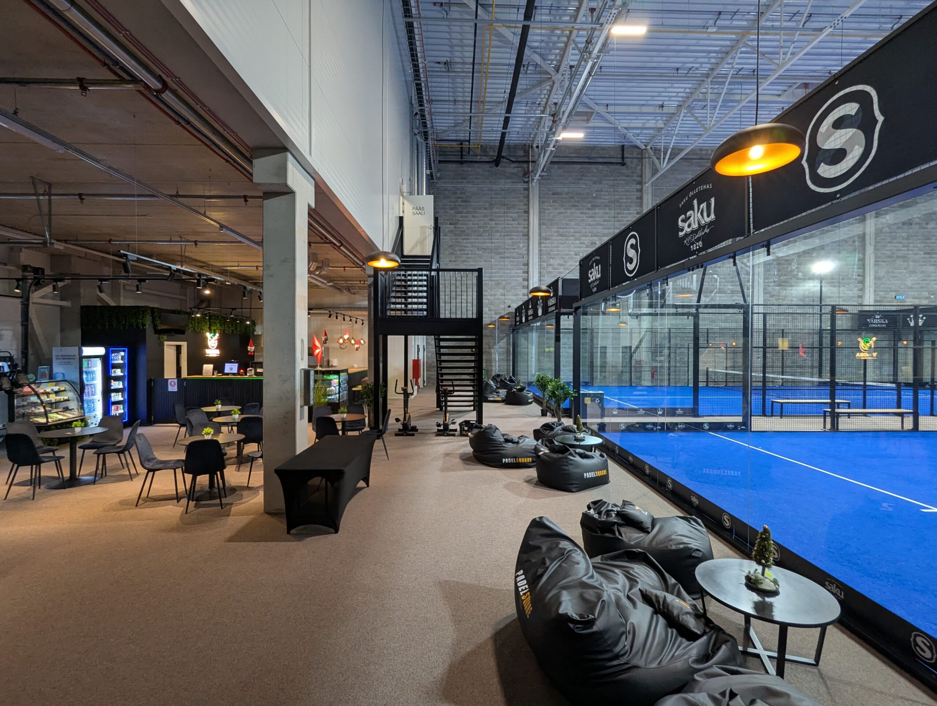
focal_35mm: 16
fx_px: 434
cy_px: 353
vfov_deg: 78.3
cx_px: 468
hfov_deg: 94.4
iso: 153
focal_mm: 2.35
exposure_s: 1/50
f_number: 2.2
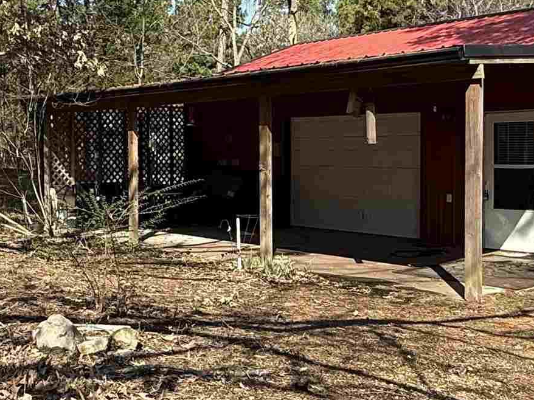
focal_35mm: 49
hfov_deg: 38.7
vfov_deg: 29.6
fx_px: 756
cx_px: 203
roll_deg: +0.7
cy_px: 170
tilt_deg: -2.4
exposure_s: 1/830
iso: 50
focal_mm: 2.22
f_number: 2.2
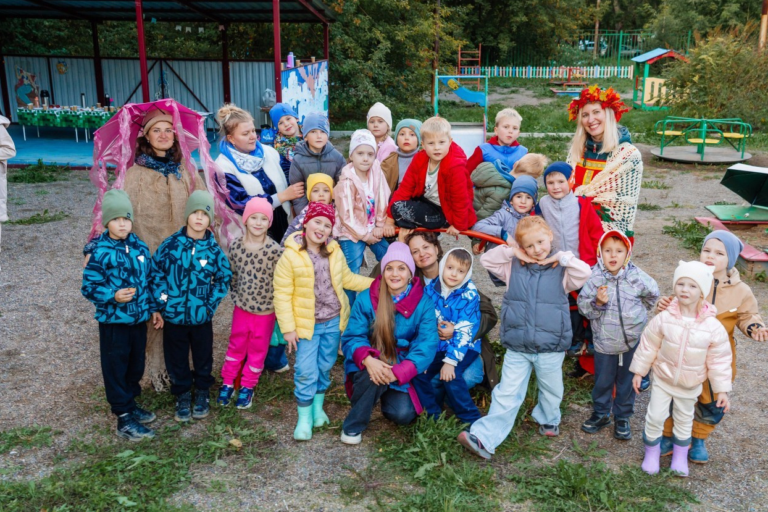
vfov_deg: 37.8
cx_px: 394
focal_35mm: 35
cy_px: 250
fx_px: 747
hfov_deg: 54.4
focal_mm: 34
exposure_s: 1/250
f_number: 5.6
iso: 1000
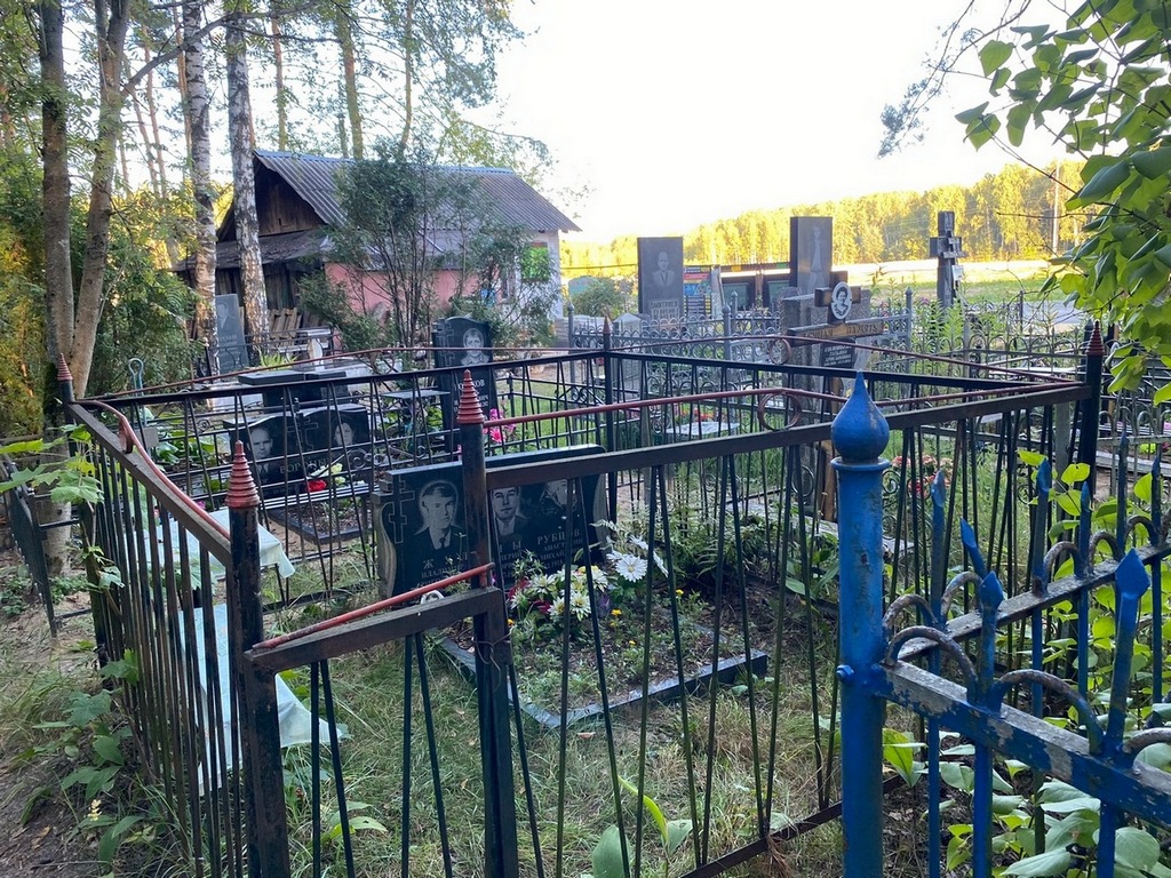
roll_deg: +2.0
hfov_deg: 67.3
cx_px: 586
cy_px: 439
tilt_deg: -8.3
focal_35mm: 26
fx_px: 880
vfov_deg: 53.1
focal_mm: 4.25
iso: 80
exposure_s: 1/121
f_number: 1.8
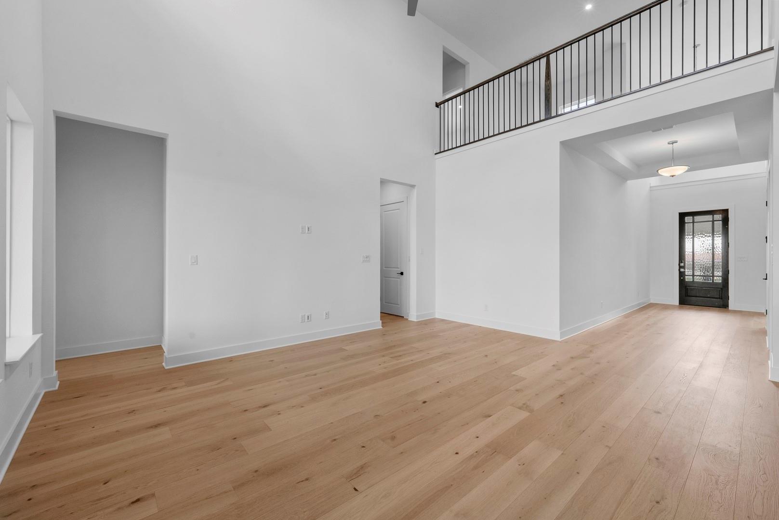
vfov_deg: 77.4
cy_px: 260
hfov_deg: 100.4
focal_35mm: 15
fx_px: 325
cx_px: 390
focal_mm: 15
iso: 400
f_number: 11
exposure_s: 1/15
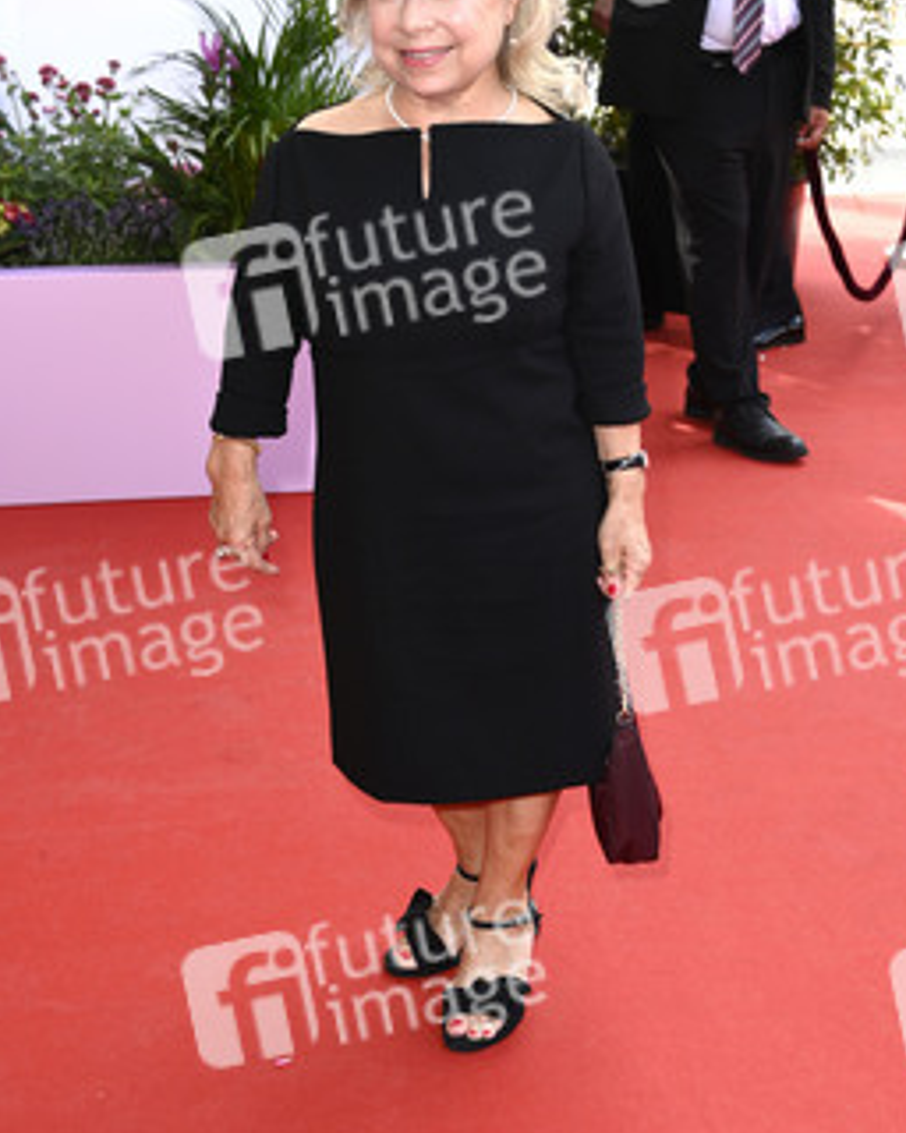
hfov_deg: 25.0
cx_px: 467
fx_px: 2045
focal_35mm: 61
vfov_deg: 30.9
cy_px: 453
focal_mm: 52
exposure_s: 1/250
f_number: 6.3
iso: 500
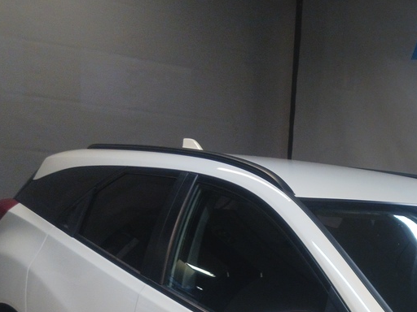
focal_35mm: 76
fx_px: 916
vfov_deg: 18.1
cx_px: 504
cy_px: 408
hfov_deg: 23.4
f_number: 1.8
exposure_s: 1/50
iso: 100
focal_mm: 4
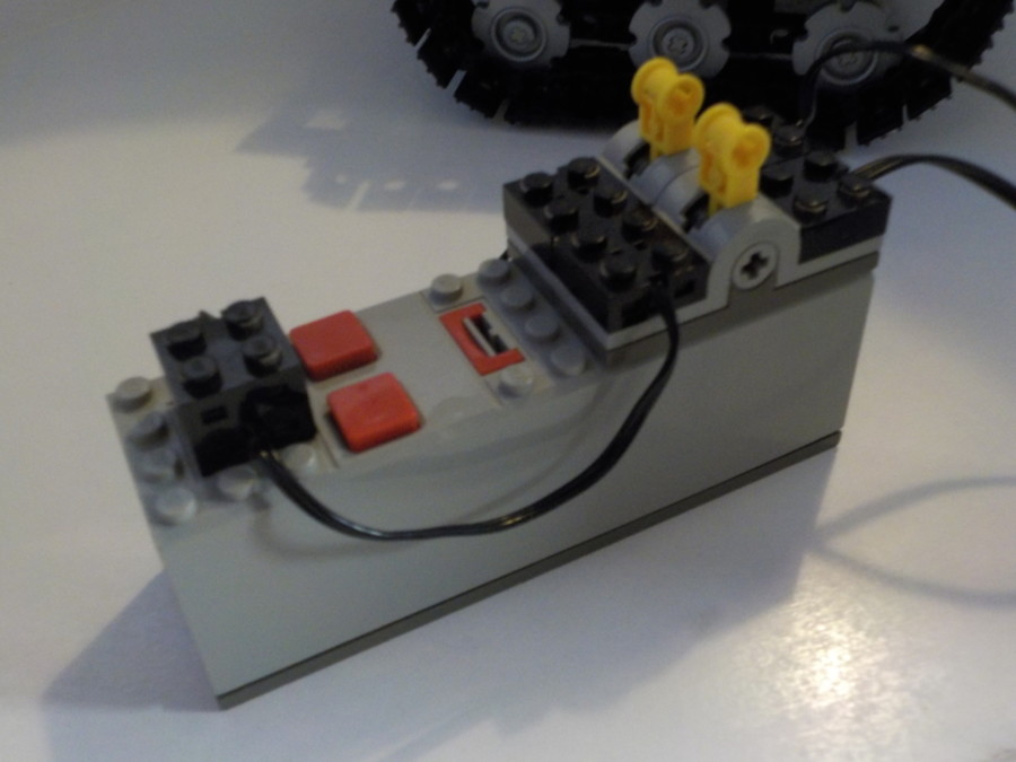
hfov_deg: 49.0
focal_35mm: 38
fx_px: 1115
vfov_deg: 37.7
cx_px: 508
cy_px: 381
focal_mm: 5.2
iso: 450
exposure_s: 1/8
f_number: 3.7
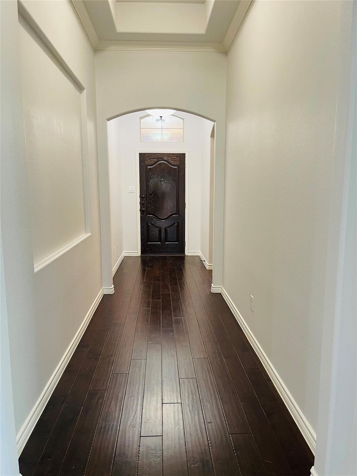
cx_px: 178
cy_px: 238
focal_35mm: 26
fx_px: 358
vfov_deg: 67.3
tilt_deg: -8.7
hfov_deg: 53.1
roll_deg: +0.8
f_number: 1.6
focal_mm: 5.1
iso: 160
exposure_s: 1/60
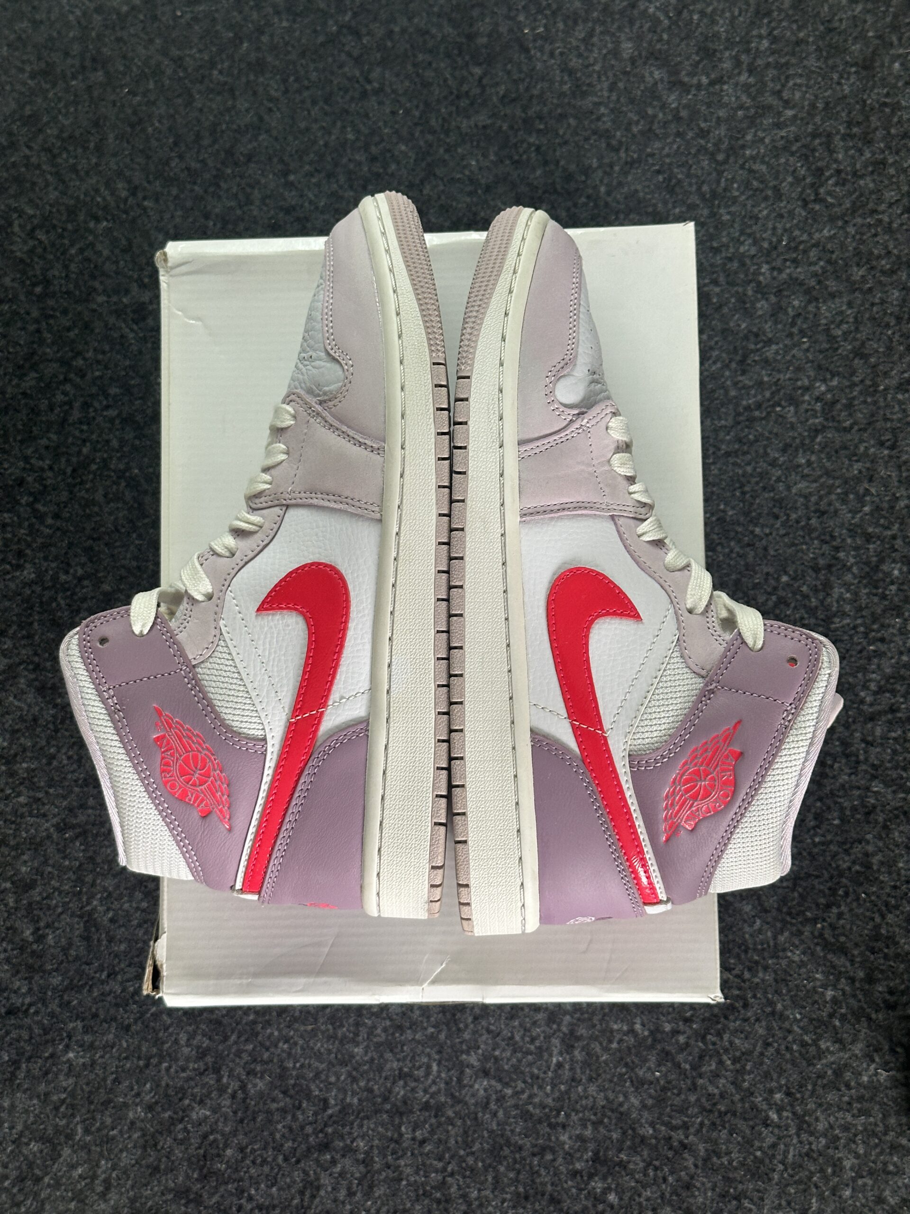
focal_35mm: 48
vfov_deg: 39.7
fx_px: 1682
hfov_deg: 30.3
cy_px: 607
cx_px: 455
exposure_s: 1/50
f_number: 1.78
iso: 125
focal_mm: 6.86
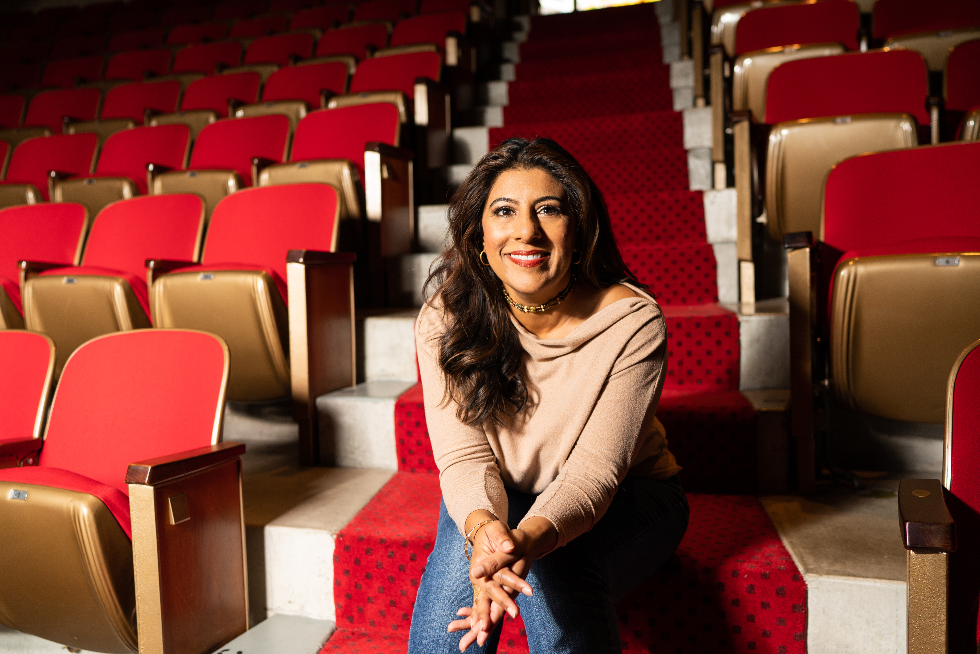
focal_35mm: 35
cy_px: 327
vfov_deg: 37.9
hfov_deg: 54.4
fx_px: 953
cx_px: 490
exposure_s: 1/200
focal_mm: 35
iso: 320
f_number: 2.8
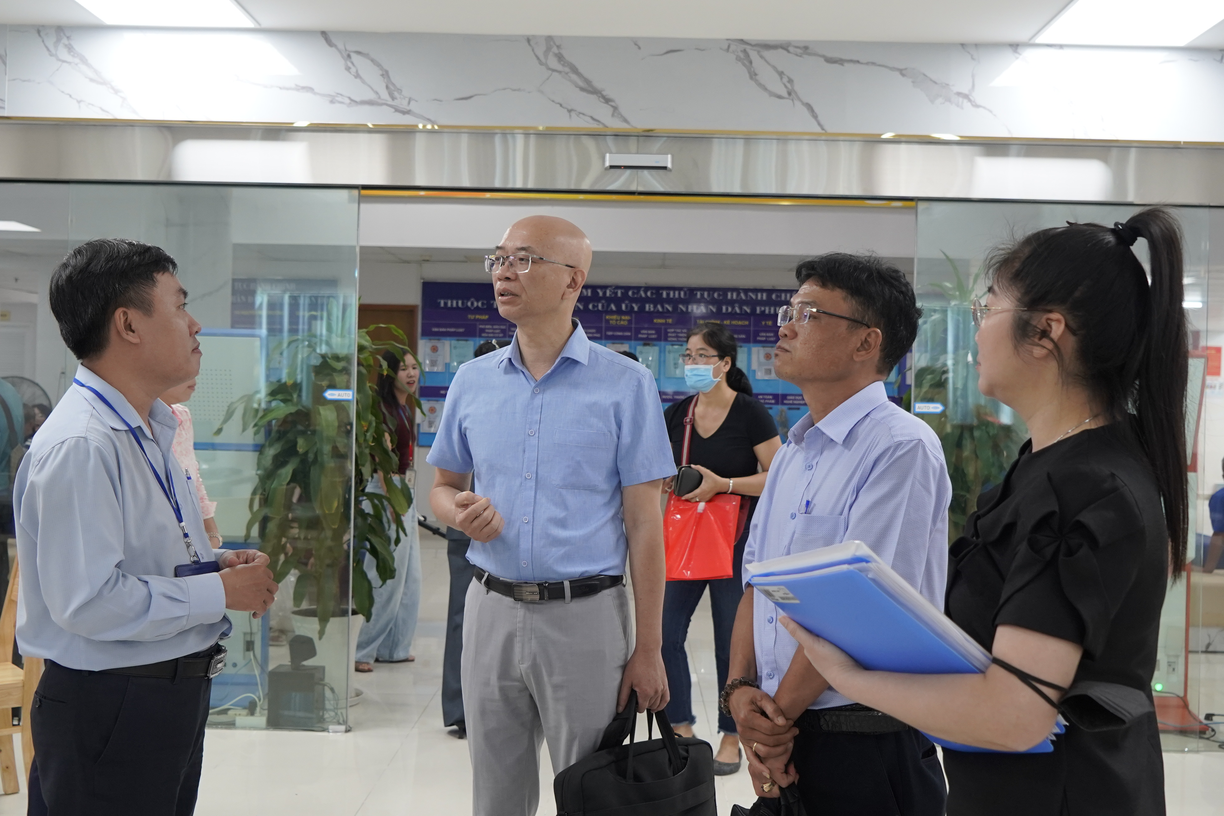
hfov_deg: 49.6
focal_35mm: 39
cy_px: 408
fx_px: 1326
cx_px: 612
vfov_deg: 34.2
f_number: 4
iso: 1250
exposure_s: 1/160
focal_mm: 26
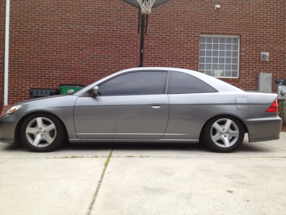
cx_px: 143
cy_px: 108
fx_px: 289
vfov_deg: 40.7
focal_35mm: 35
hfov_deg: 52.6
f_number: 2.4
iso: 64
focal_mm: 4.3
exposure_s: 1/20
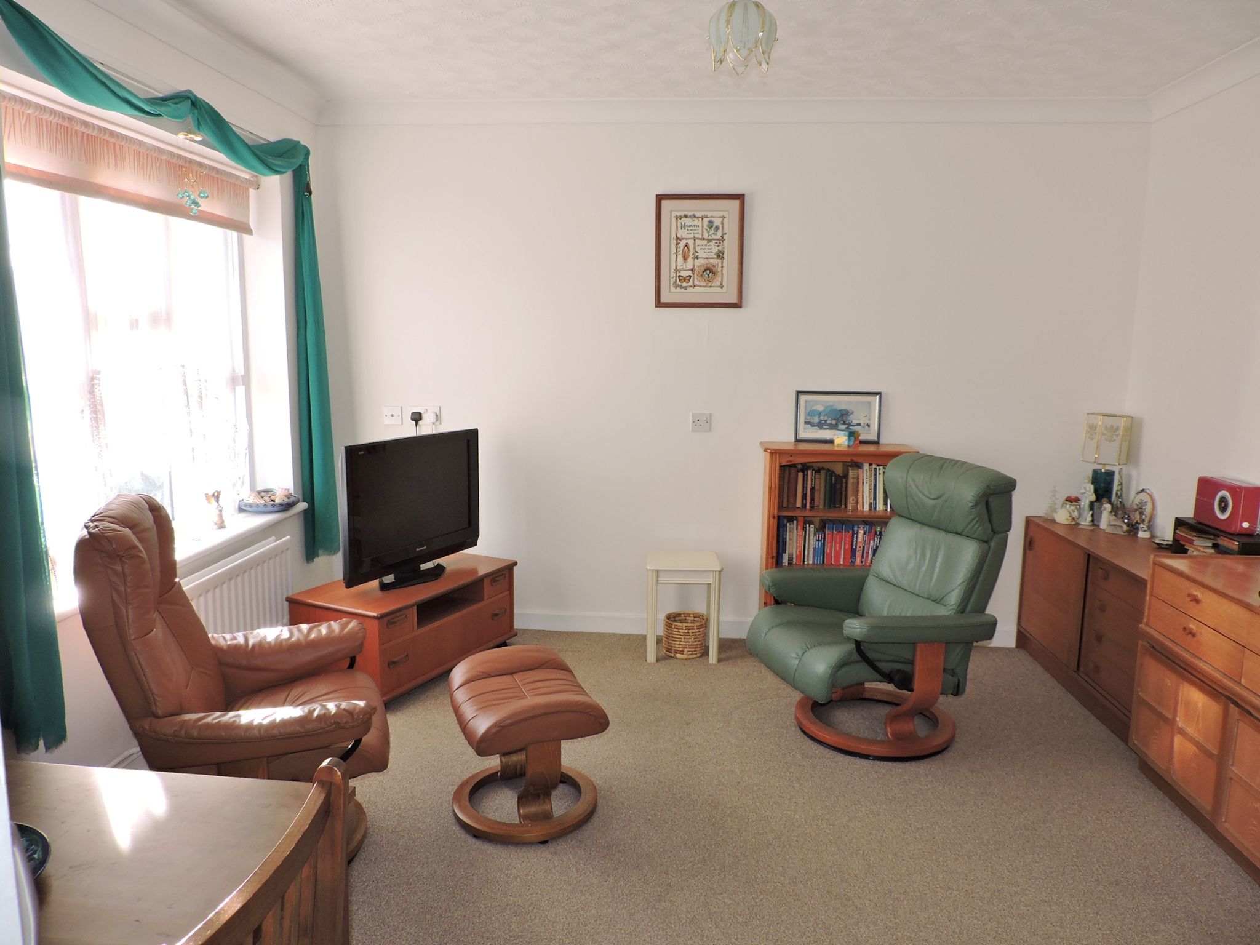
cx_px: 630
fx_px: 874
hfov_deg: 71.6
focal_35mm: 24
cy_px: 472
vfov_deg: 56.8
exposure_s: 1/60
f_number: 3
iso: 100
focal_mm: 4.3
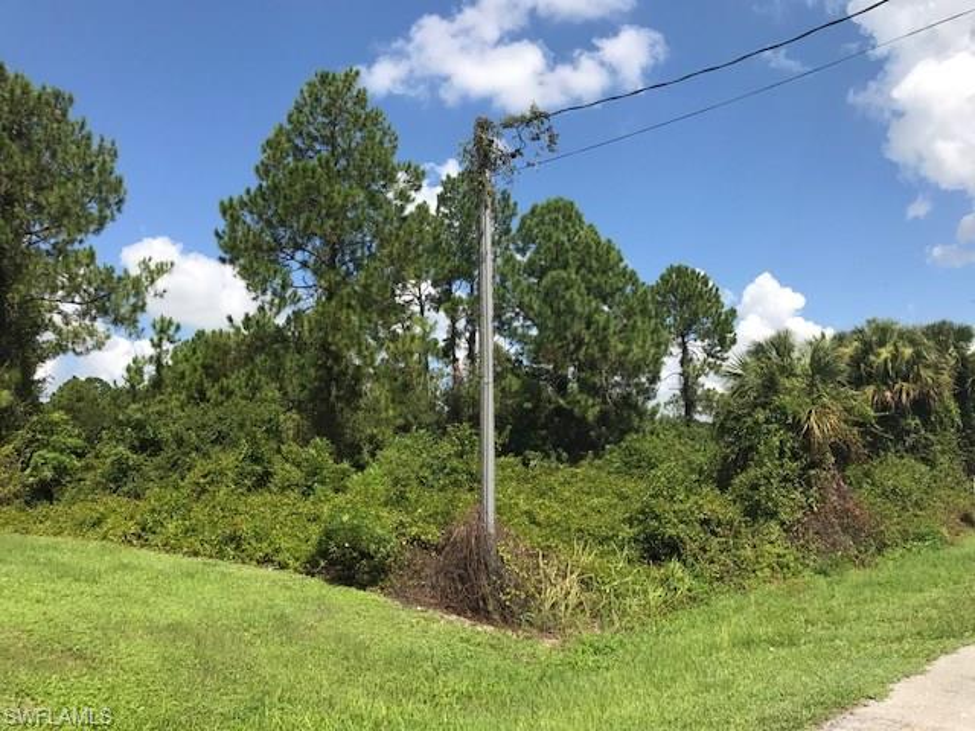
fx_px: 789
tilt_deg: +7.3
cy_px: 366
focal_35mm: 28
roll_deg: +0.1
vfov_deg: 49.7
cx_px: 488
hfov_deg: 63.4
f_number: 1.8
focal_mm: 3.99
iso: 20
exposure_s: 1/2083
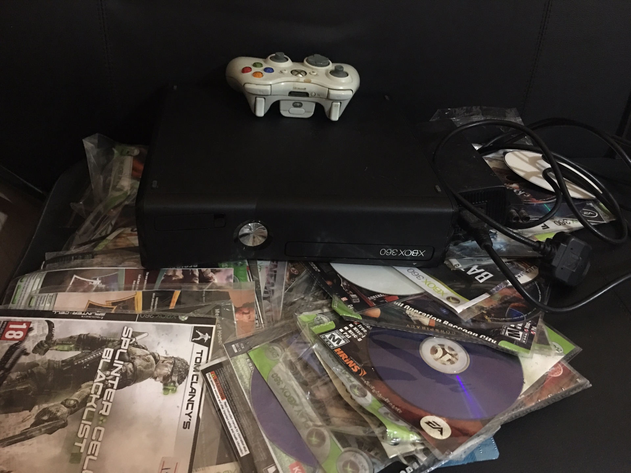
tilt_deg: -43.4
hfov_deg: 61.7
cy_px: 236
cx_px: 316
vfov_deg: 48.2
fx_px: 529
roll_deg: -5.5
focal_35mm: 29
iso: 125
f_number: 2.2
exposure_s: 1/4
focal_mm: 4.15
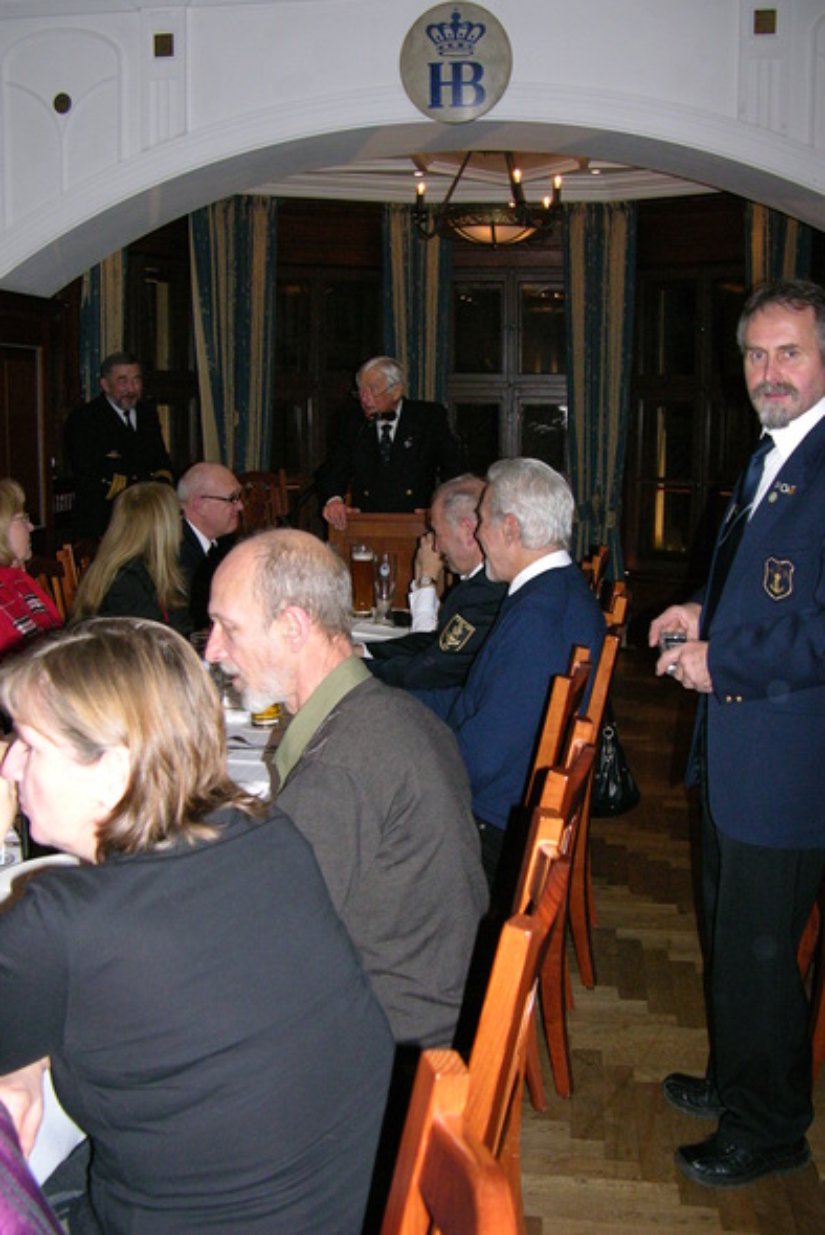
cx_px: 408
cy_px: 609
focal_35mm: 37
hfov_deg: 36.0
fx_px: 1270
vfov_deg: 51.9
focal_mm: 8.9
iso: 200
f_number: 2.8
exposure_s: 1/60.1
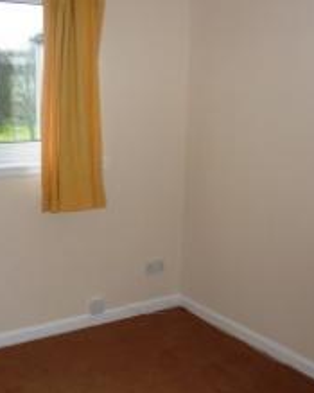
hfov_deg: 30.2
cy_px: 214
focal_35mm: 50
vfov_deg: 37.3
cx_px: 163
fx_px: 581
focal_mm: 4.1
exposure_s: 1/30
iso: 125
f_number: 3.3
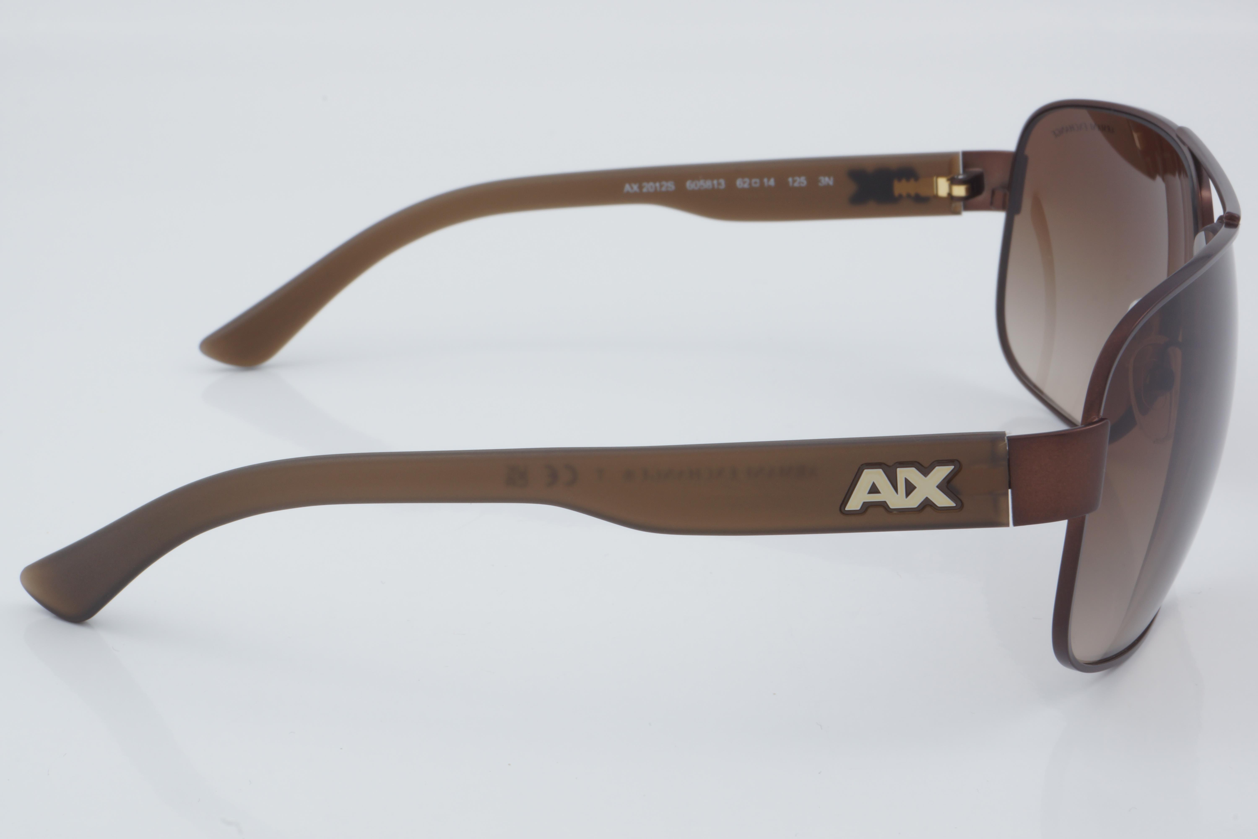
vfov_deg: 18.2
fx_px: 2621
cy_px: 420
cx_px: 629
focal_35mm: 75
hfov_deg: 27.0
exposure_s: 1/4
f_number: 32
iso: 100
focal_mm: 50
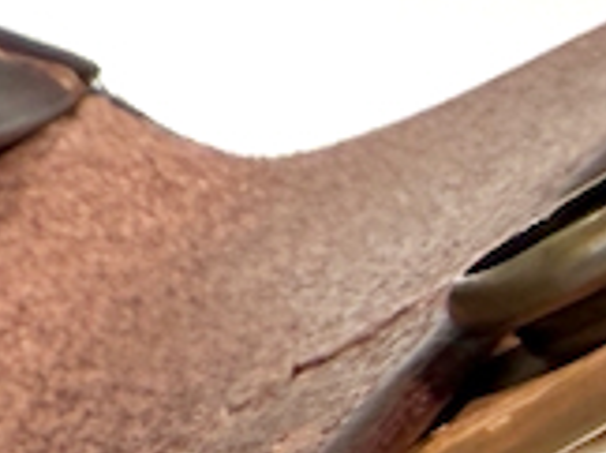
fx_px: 3321
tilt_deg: -33.9
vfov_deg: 7.3
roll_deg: -1.3
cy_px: 1059
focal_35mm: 190
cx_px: -1369
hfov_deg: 8.3
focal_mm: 2.22
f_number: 2.2
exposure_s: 1/177
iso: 40
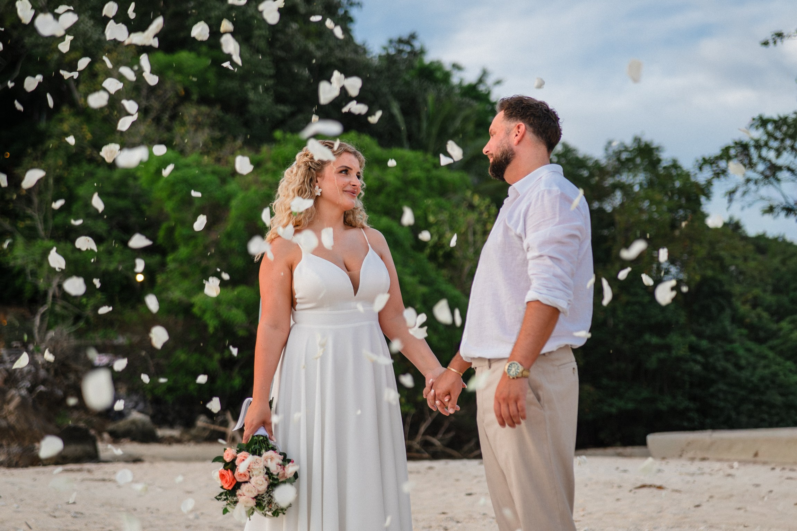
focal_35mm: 54
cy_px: 251
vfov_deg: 25.0
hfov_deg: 36.8
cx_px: 366
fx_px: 1198
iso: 1000
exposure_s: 1/400
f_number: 2
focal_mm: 50
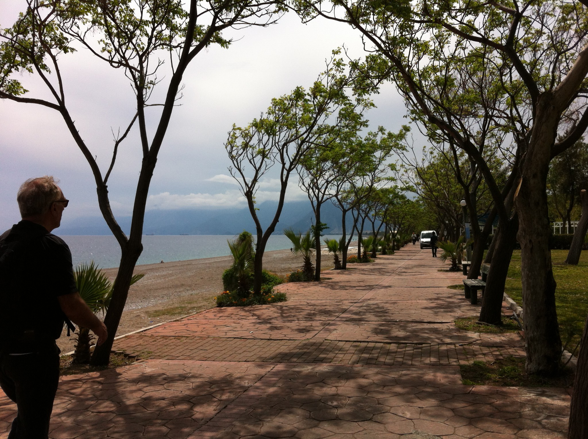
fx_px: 594
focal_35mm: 35
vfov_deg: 40.6
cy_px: 220
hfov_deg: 52.7
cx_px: 294
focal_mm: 3.85
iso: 80
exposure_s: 1/2742
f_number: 2.8
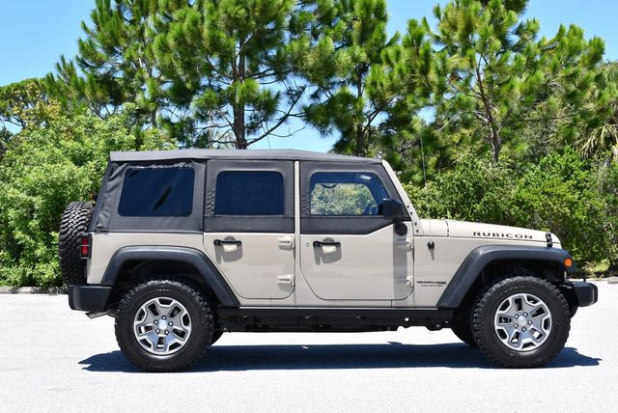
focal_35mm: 56
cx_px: 309
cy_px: 206
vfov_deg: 24.2
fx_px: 962
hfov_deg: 35.6
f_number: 8
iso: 180
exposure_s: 1/250
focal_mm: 28
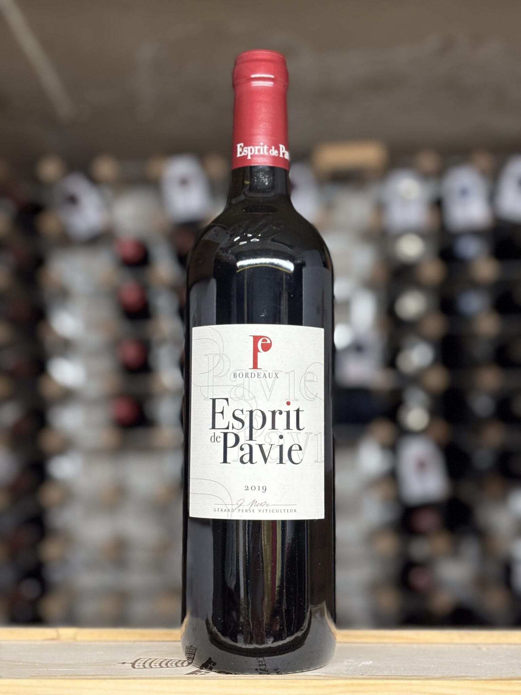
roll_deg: +0.4
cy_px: 348
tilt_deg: +4.3
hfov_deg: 28.0
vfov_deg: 36.8
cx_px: 260
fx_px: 1044
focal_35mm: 52
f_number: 1.6
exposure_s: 1/33
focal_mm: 5.96
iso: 125
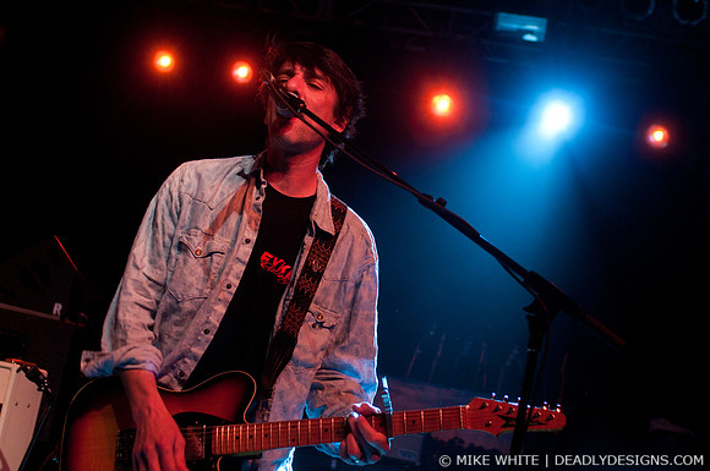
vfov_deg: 25.7
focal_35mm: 52
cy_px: 236
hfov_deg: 37.9
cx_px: 355
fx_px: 1034
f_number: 2.8
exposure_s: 1/200
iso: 1000
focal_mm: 35
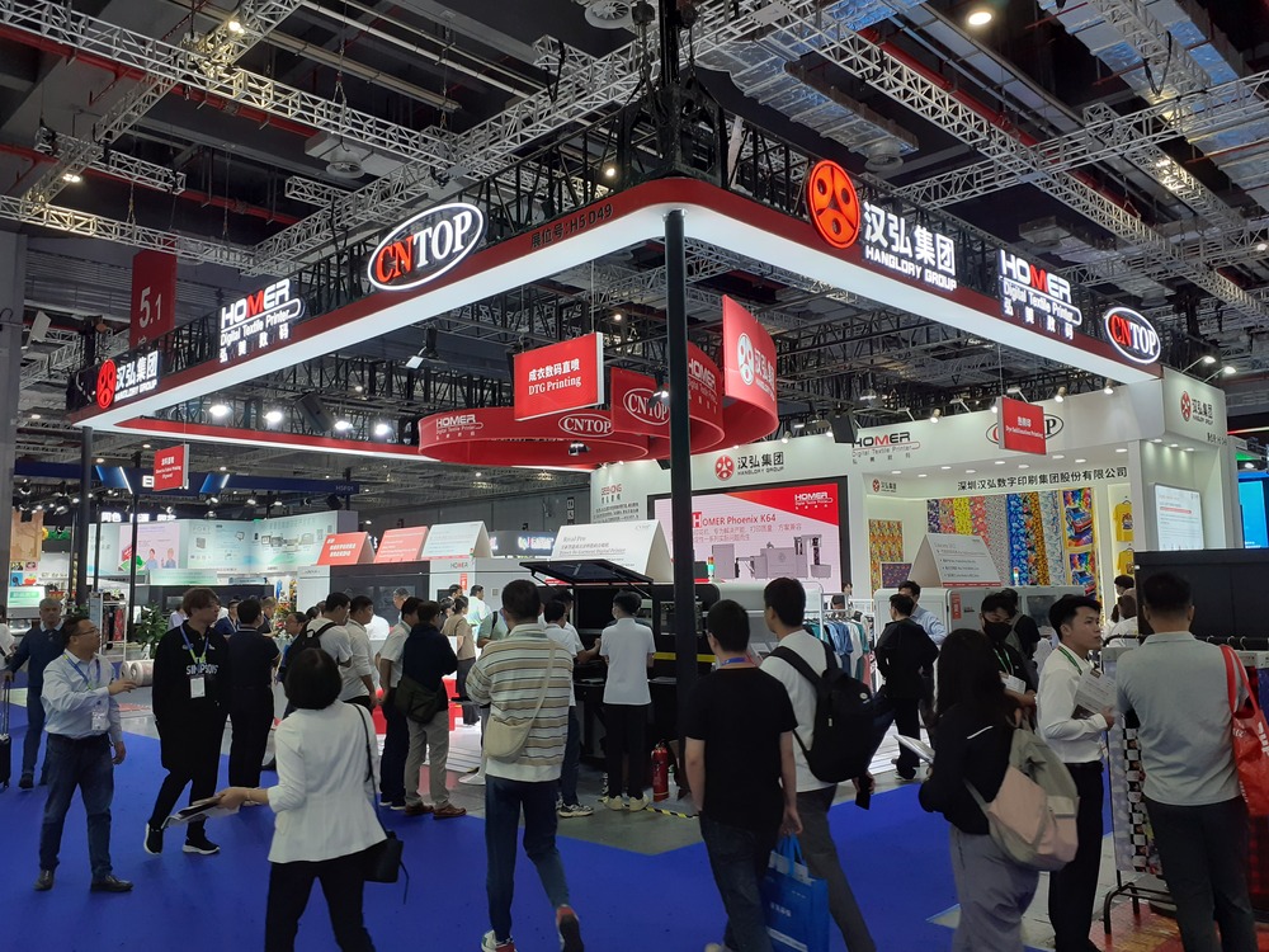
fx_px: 990
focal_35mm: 27
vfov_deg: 51.4
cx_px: 634
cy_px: 476
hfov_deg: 65.3
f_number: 1.9
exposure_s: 1/100
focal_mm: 3.6
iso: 64
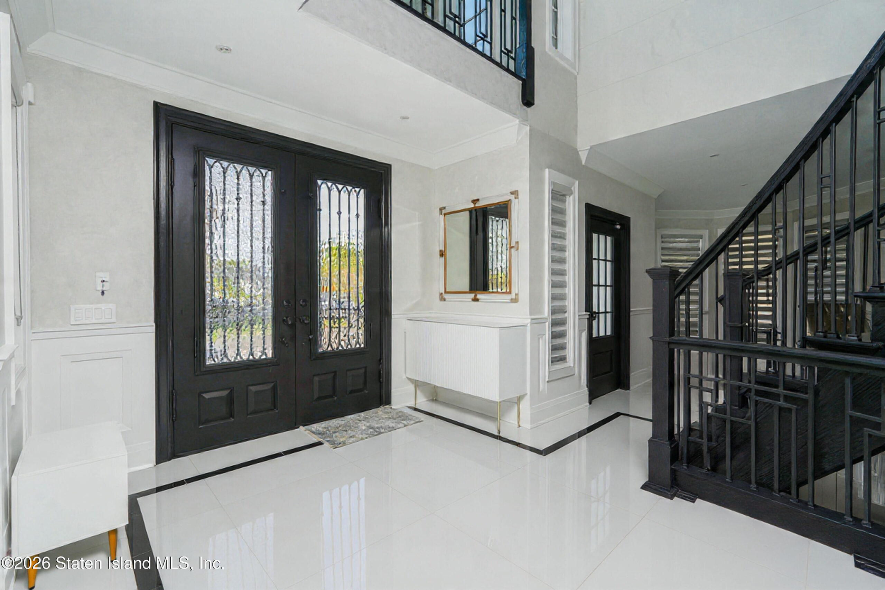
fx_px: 393
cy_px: 295
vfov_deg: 73.8
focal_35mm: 16
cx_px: 442
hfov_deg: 96.7
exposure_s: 1/80
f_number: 6.3
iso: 64
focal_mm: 16
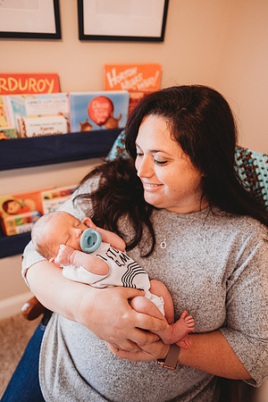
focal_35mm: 24
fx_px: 268
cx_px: 134
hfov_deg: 53.1
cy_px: 201
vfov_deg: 73.7
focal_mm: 24
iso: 800
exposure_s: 1/160
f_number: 2.2
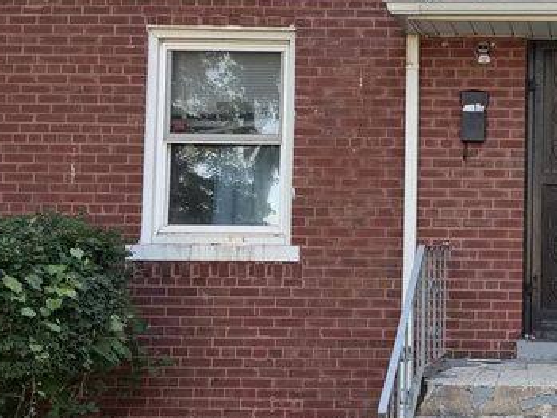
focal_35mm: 70
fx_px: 1126
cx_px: 560
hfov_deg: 26.3
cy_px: 188
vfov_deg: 21.0
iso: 100
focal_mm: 6.76
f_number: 1.78
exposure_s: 1/403
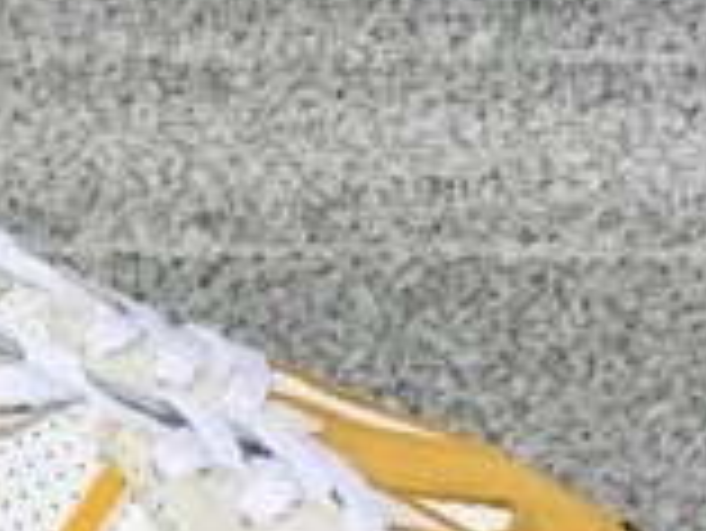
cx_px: -94
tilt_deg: -18.6
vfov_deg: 11.0
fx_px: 2572
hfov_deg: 15.2
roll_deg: -0.6
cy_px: 936
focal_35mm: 126
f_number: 2.4
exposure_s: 1/149
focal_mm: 3.3
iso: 25
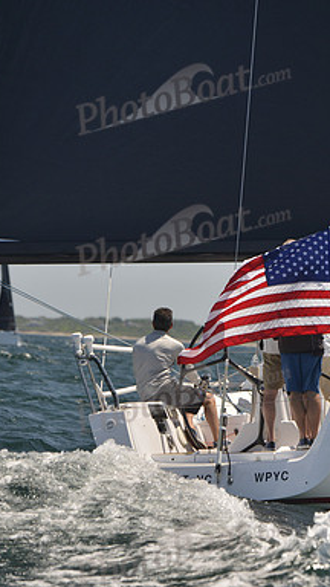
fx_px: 3811
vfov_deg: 8.8
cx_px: 371
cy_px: 294
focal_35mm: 245
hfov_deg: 4.9
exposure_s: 1/1250
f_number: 4.5
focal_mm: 155
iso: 280
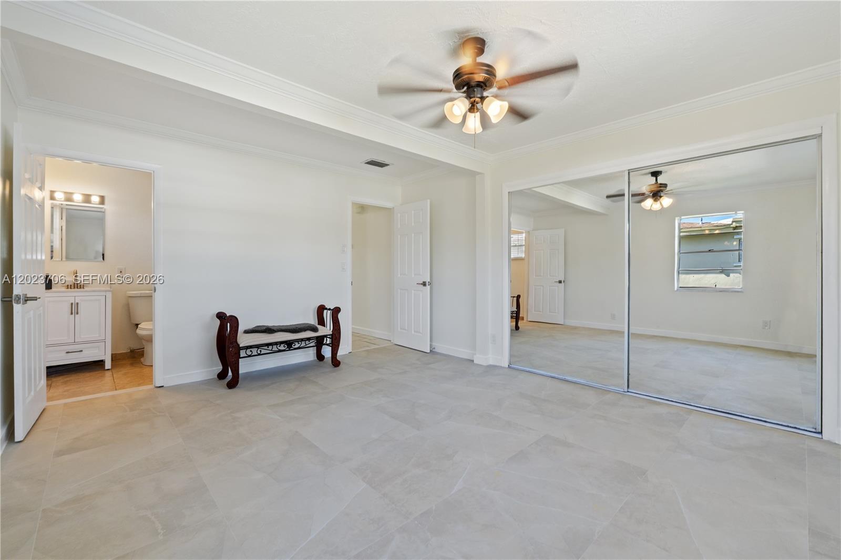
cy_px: 280
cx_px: 420
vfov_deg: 77.3
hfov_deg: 100.4
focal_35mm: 15
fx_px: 350
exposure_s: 1/30
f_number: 6.3
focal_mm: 10
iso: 250
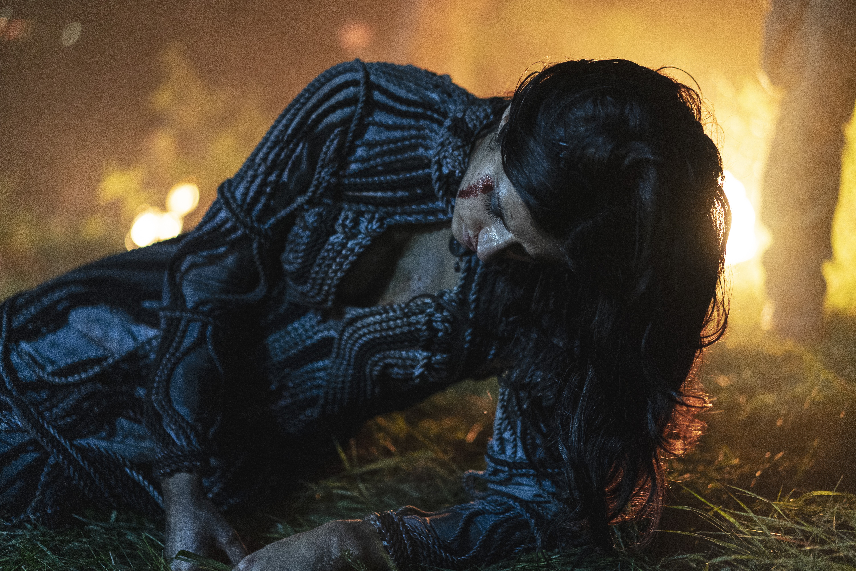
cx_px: 428
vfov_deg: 24.6
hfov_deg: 36.2
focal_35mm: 55
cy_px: 286
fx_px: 1308
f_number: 1.8
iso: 3200
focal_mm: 55
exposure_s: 1/125
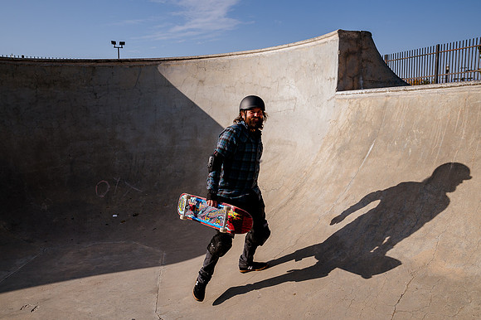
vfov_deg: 37.4
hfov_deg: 53.9
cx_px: 239
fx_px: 473
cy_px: 160
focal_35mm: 35
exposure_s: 1/500
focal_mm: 35
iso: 200
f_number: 10
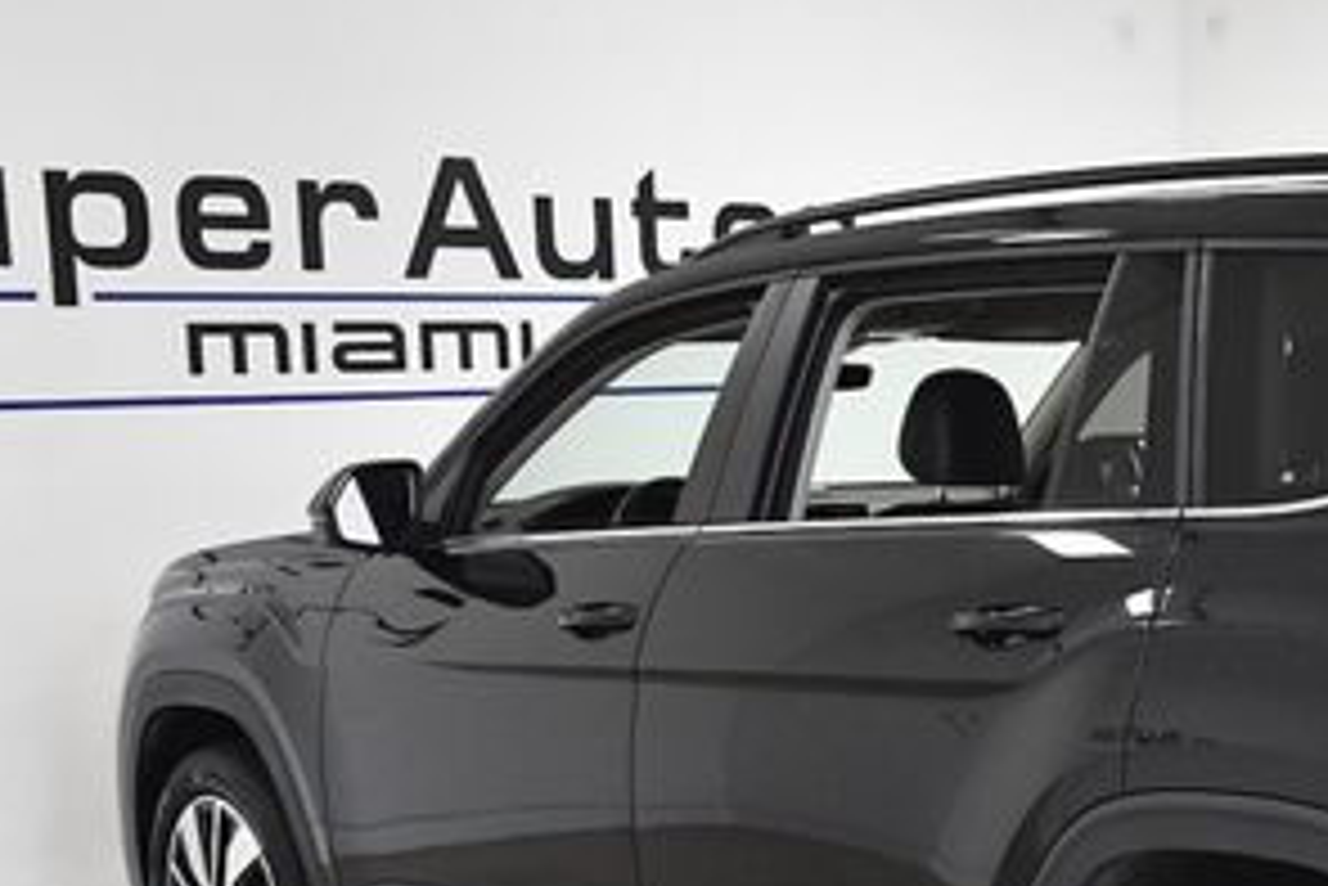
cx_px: 1278
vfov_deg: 20.6
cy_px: 762
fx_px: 2399
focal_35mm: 65
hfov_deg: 29.2
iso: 2500
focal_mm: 20
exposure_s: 1/1000
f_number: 4.5
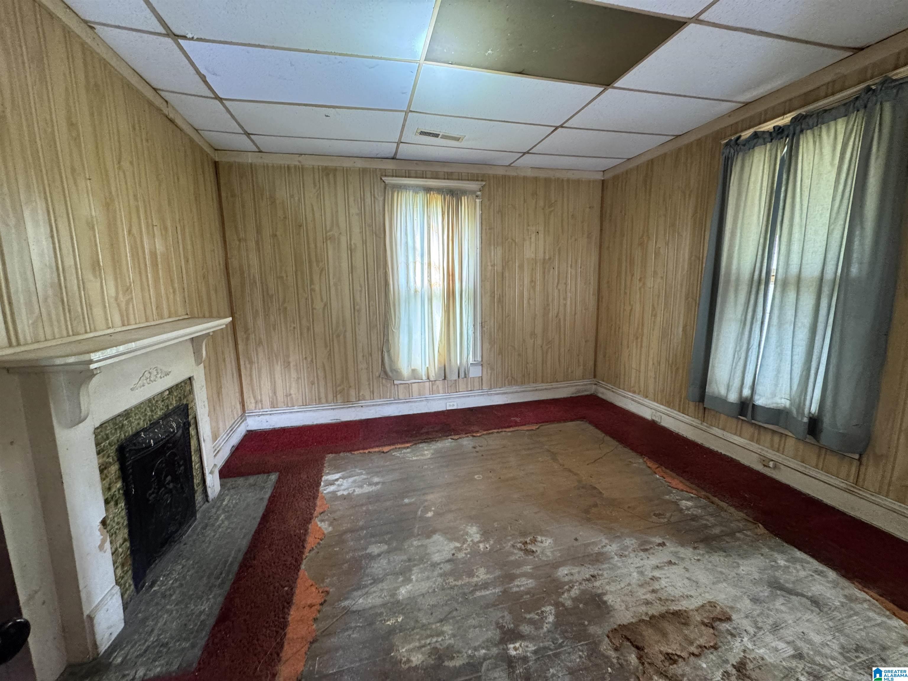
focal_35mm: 14
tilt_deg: -10.2
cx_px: 454
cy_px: 340
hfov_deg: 102.1
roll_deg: +0.2
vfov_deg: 85.7
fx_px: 367
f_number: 2.2
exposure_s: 1/60
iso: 500
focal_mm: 2.22
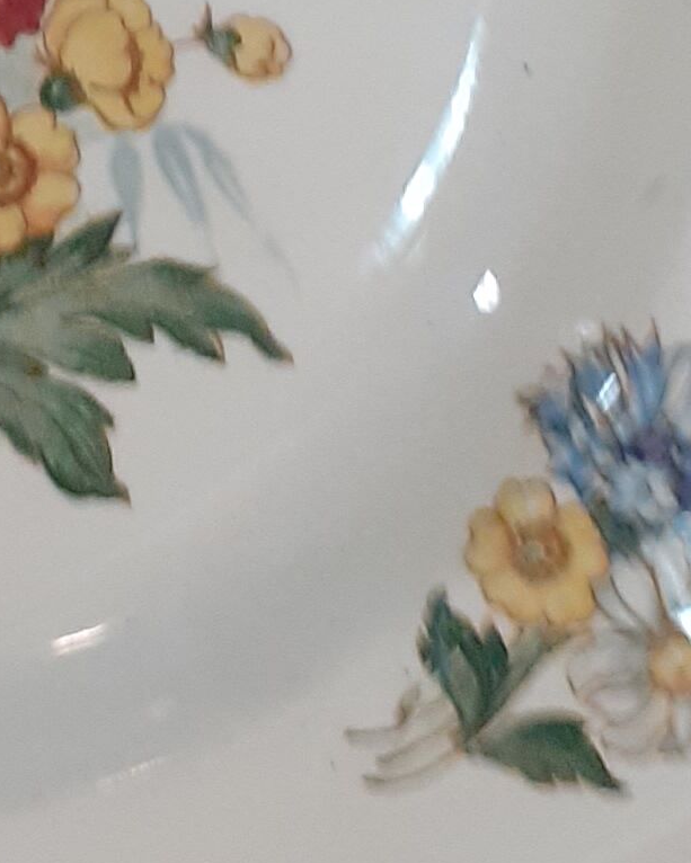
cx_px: -161
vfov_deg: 12.7
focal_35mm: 142
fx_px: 3629
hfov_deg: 10.7
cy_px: -518
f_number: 1.9
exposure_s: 1/50
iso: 160
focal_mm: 3.6
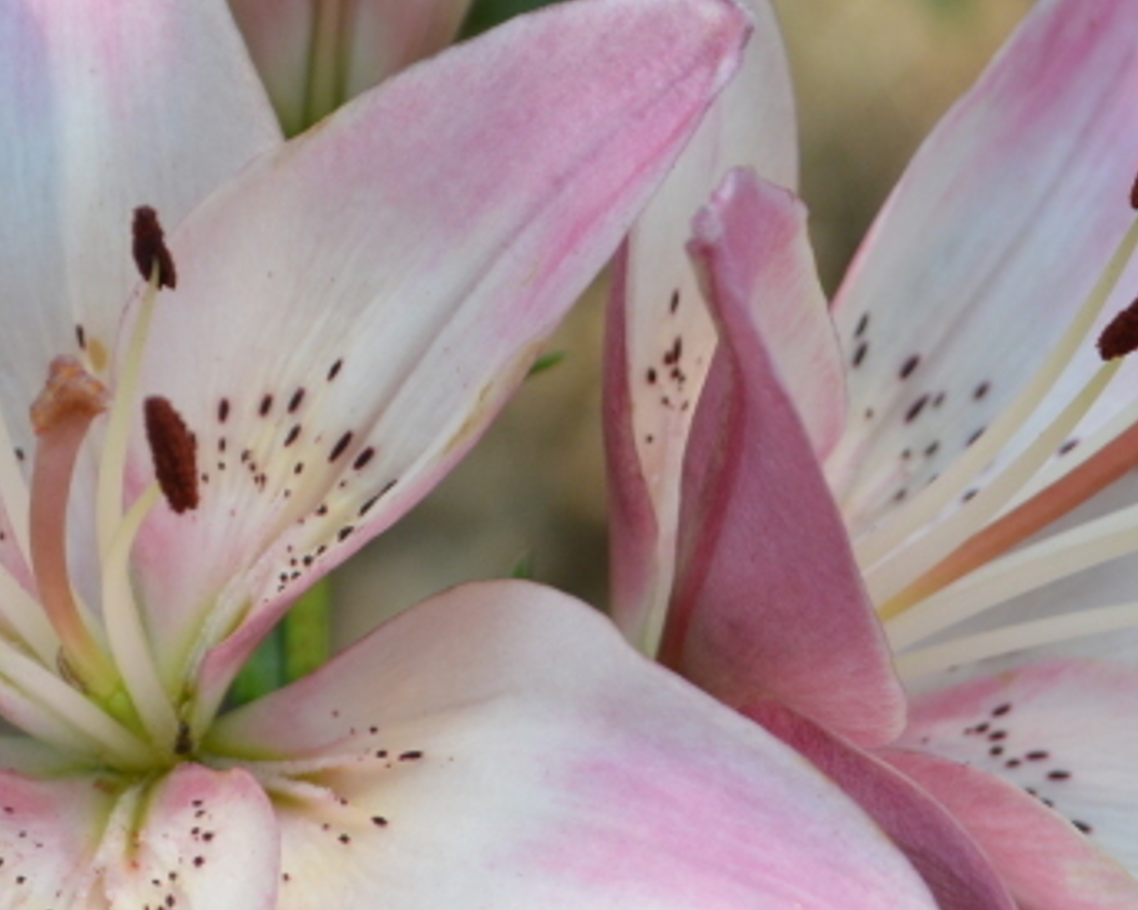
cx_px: 331
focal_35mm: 419
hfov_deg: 4.6
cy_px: 389
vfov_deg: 3.7
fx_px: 14108
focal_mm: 100
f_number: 5.6
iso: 400
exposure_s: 1/500
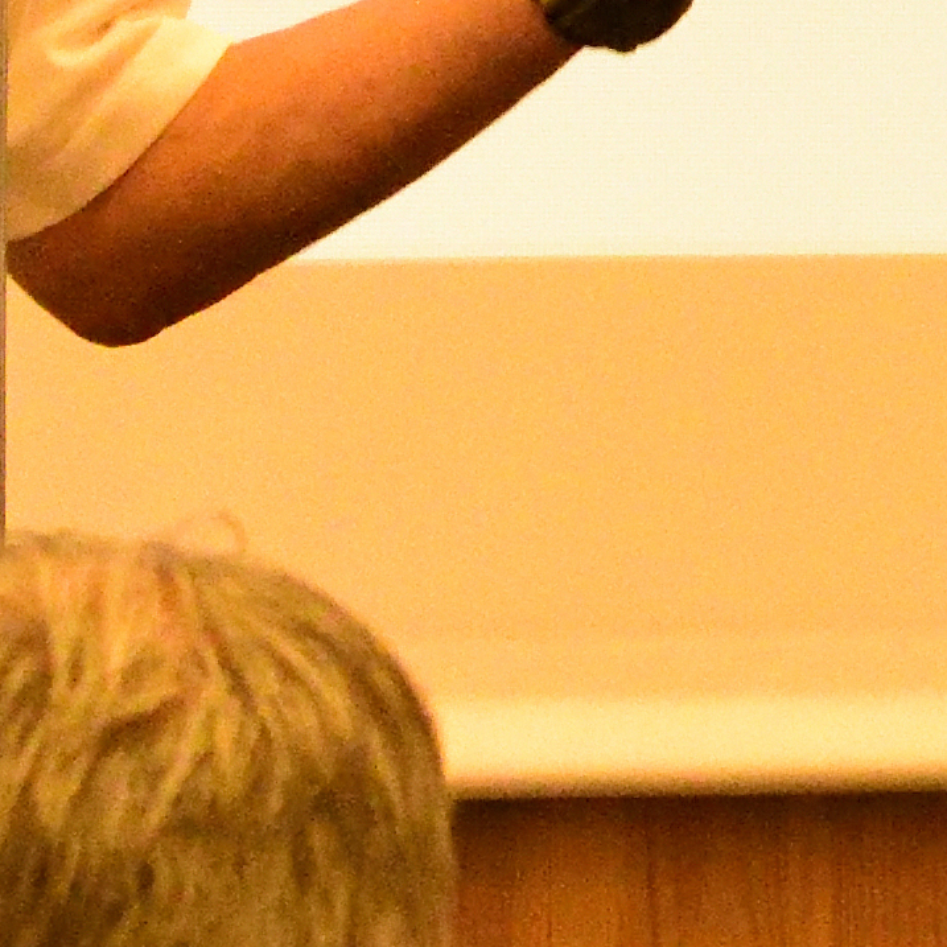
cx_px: -1445
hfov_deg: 1.1
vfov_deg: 1.1
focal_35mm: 1599
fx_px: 49491
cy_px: -650
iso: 4000
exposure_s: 1/250
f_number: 7.1
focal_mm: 150
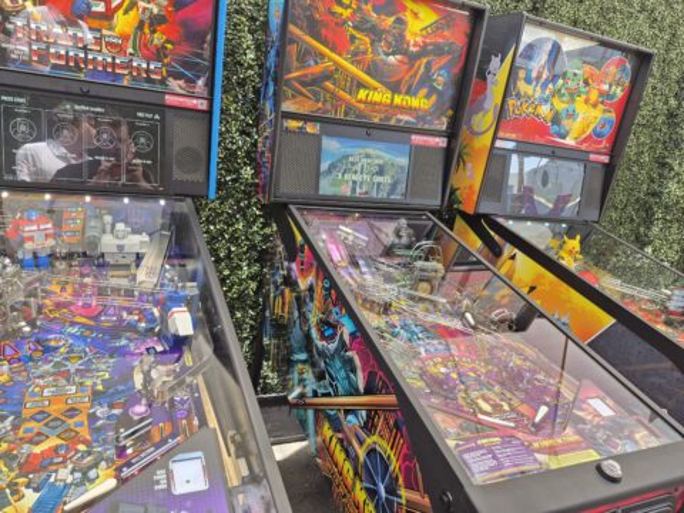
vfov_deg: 58.9
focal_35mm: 23
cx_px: 342
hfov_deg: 73.9
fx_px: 454
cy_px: 256
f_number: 1.8
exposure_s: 1/120
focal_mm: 5.4
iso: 40
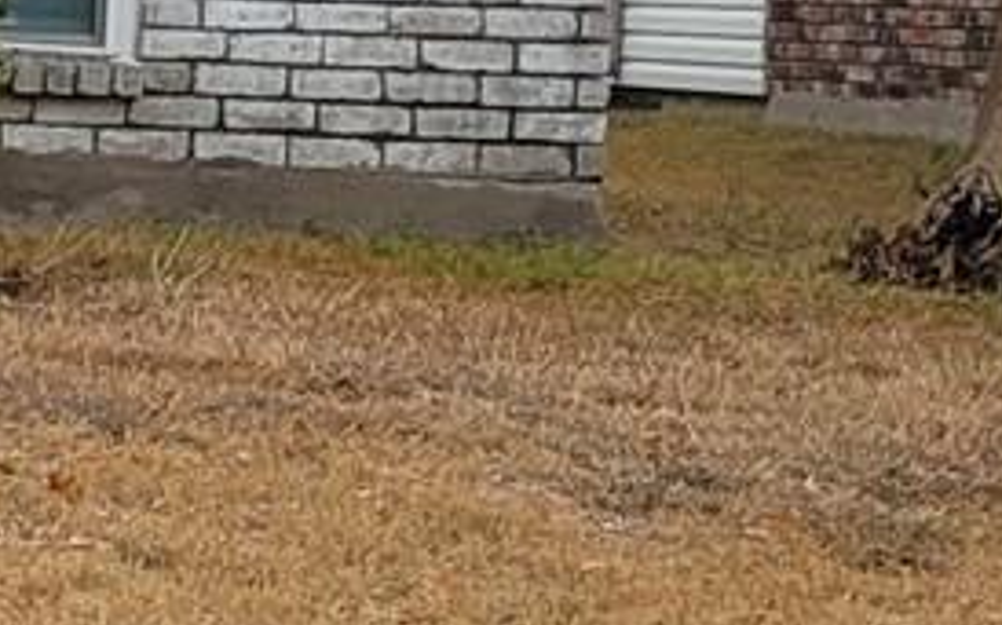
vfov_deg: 6.3
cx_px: -2117
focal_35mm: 206
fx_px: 5623
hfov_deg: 8.4
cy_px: -73
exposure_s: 1/1445
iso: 40
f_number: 1.8
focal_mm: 5.4
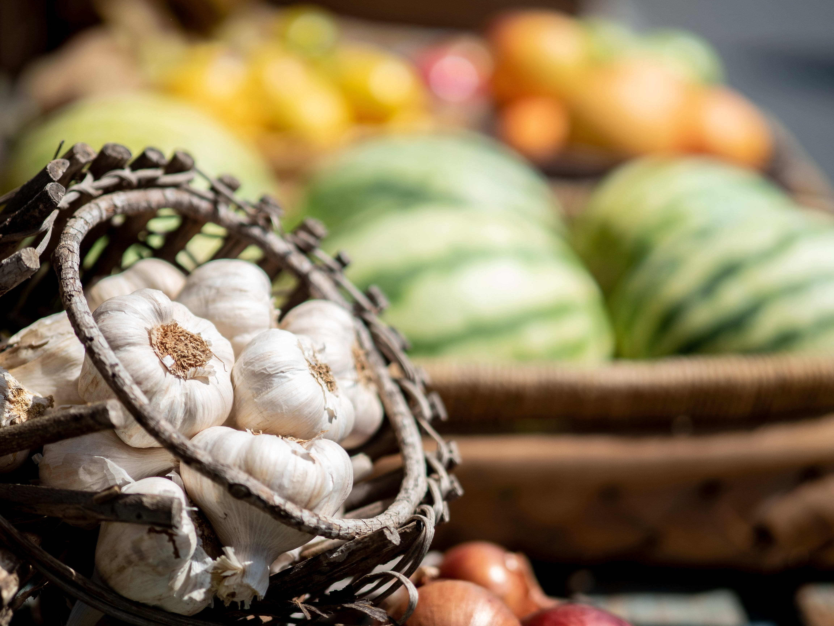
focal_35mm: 90
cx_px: 417
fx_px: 2168
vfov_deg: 16.4
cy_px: 313
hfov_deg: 21.8
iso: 200
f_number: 1.2
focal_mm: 45
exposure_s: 1/8000
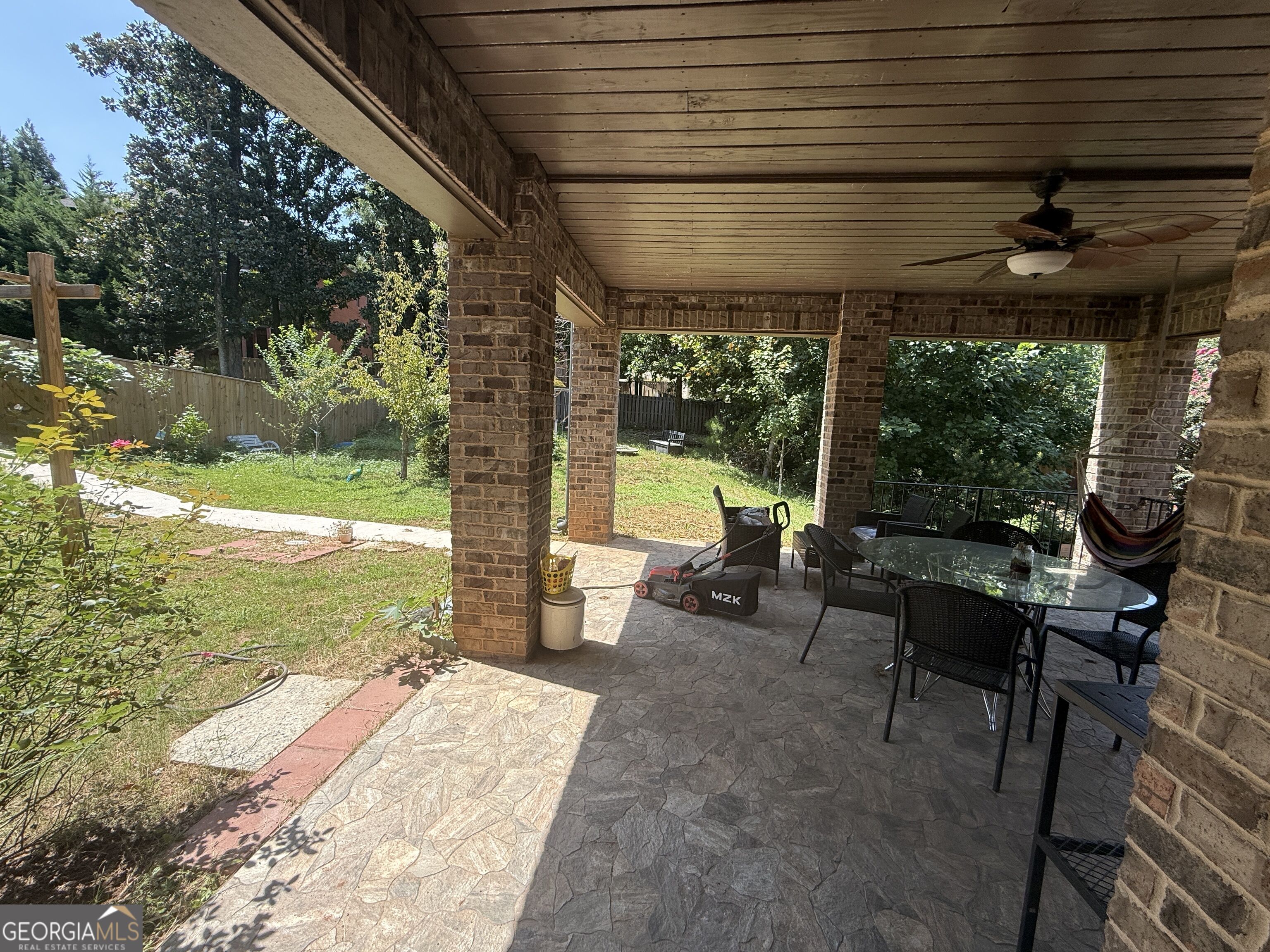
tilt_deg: -6.8
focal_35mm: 14
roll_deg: -1.9
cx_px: 635
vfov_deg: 85.7
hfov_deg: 102.1
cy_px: 476
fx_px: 514
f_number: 2.2
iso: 64
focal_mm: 2.22
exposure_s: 1/596
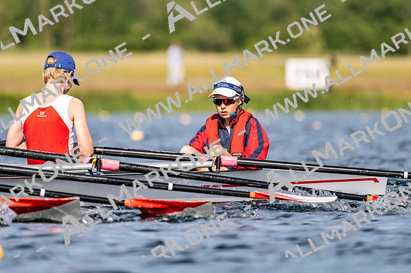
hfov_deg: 3.4
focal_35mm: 600
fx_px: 6846
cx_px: 206
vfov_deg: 2.3
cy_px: 136
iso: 160
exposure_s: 1/2500
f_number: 4.5
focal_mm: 400
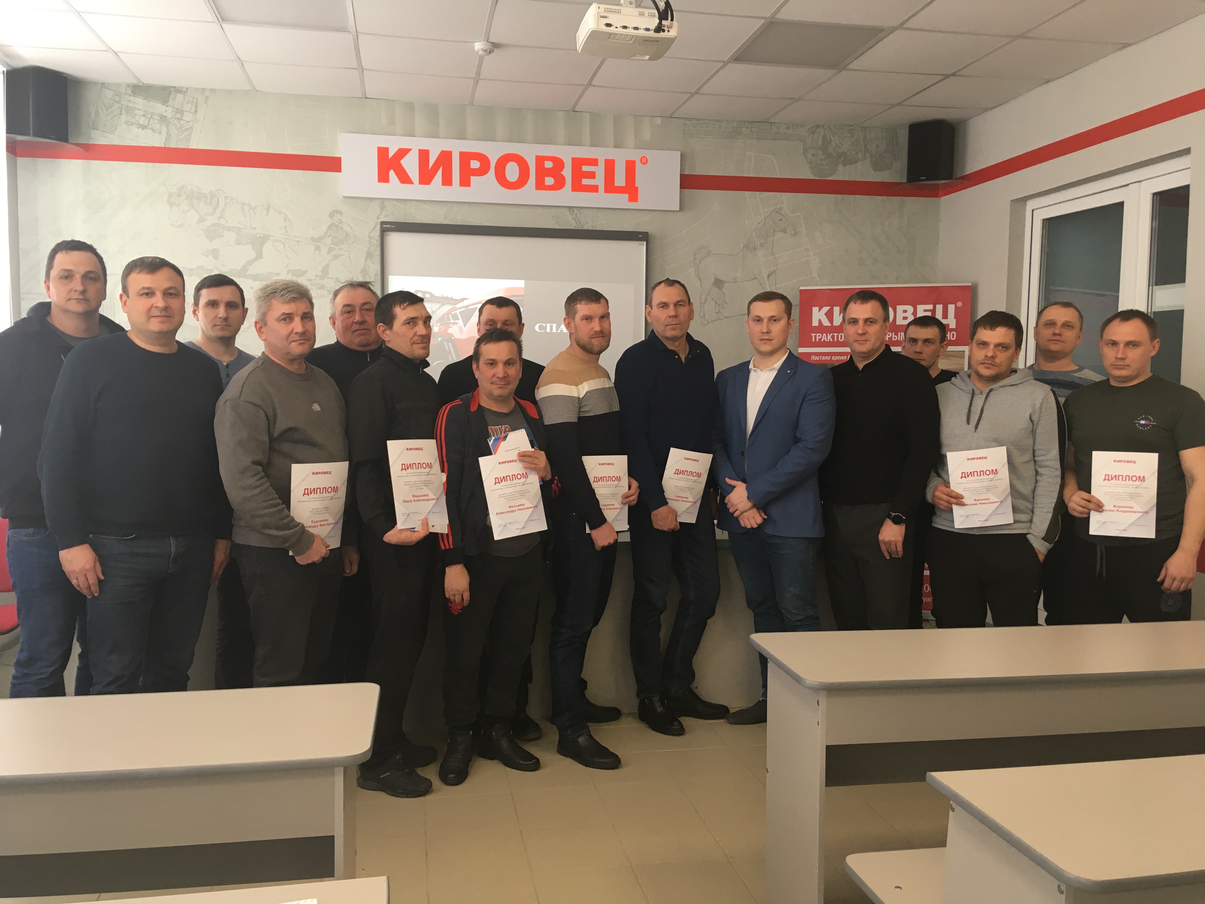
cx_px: 602
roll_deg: -0.3
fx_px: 1010
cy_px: 452
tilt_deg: -6.4
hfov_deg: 61.7
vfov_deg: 48.2
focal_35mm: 29
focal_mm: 4.15
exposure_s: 1/33
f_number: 2.2
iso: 64
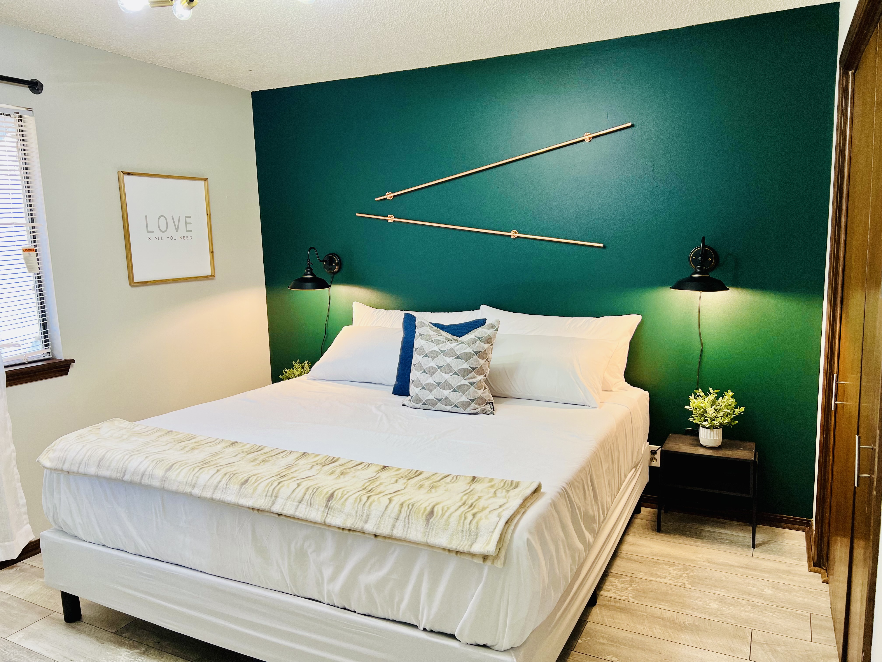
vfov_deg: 53.1
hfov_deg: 67.3
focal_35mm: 26
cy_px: 331
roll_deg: +1.6
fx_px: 662
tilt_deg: -8.1
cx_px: 441
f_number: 1.5
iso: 64
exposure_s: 1/60
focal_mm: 5.7
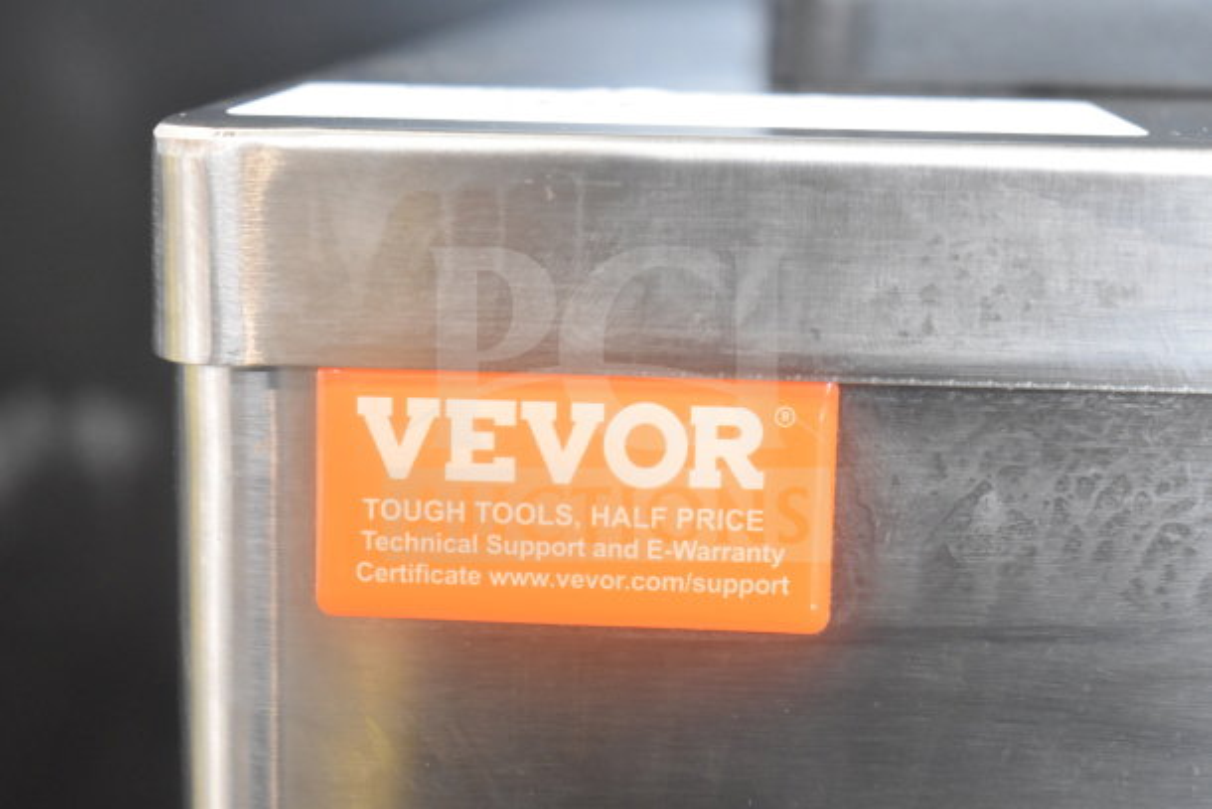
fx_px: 2323
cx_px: 606
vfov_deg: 19.7
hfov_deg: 29.2
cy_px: 404
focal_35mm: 69
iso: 2500
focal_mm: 46
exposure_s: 1/80
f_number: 5.3
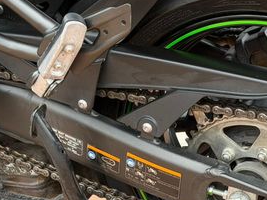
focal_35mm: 115
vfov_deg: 12.8
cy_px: 146
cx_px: 148
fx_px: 887
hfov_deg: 17.1
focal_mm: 6.76
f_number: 1.78
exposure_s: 1/566
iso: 100
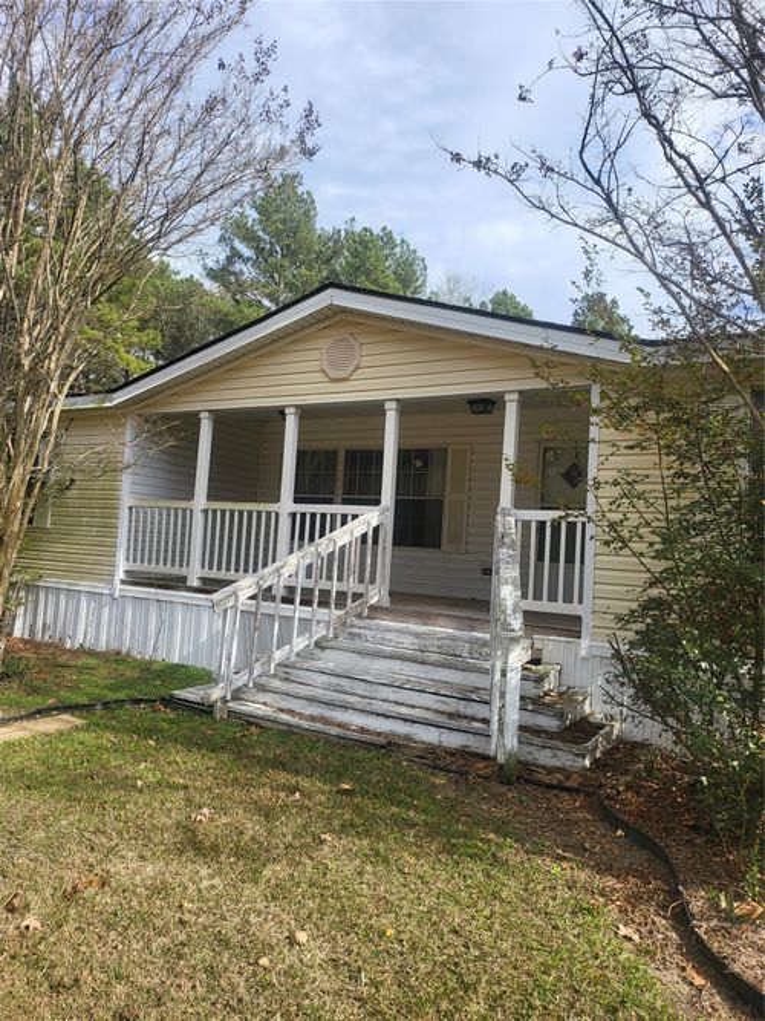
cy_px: 510
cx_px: 382
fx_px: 707
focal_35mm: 24
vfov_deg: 71.6
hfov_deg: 56.8
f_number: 1.8
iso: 40
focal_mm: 5
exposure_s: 1/1879
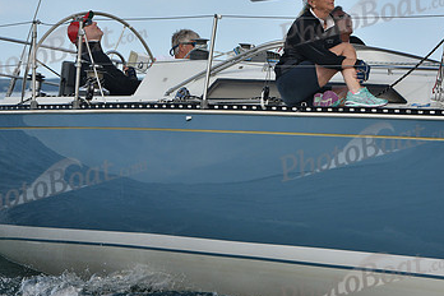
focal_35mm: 258
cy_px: 100
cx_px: 214
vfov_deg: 5.3
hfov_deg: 8.0
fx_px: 3182
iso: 320
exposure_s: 1/1000
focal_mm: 155
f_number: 7.1
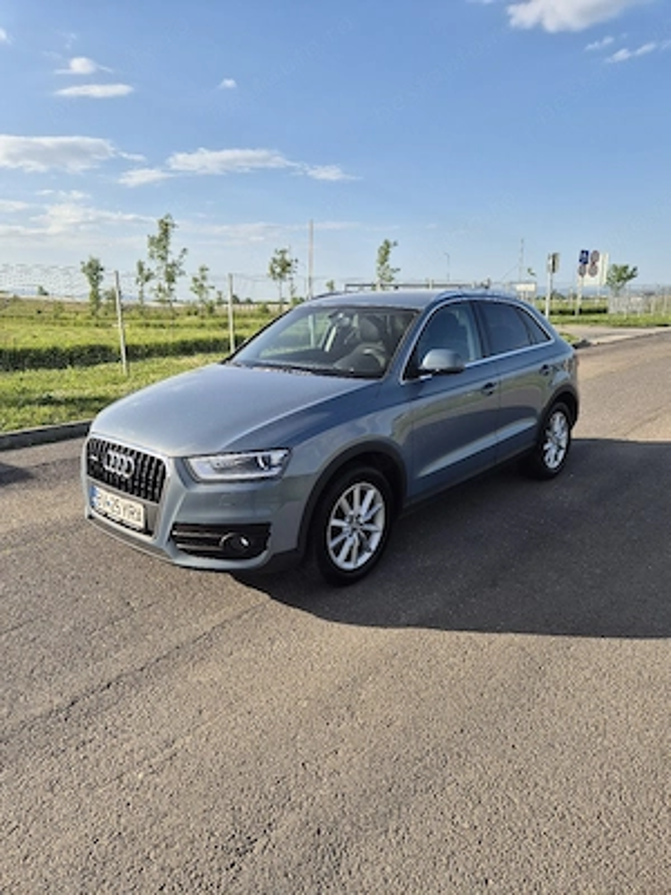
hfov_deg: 58.9
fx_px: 594
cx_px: 336
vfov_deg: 73.9
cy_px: 448
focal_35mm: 23
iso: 25
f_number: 1.8
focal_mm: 5.4
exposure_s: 1/1250
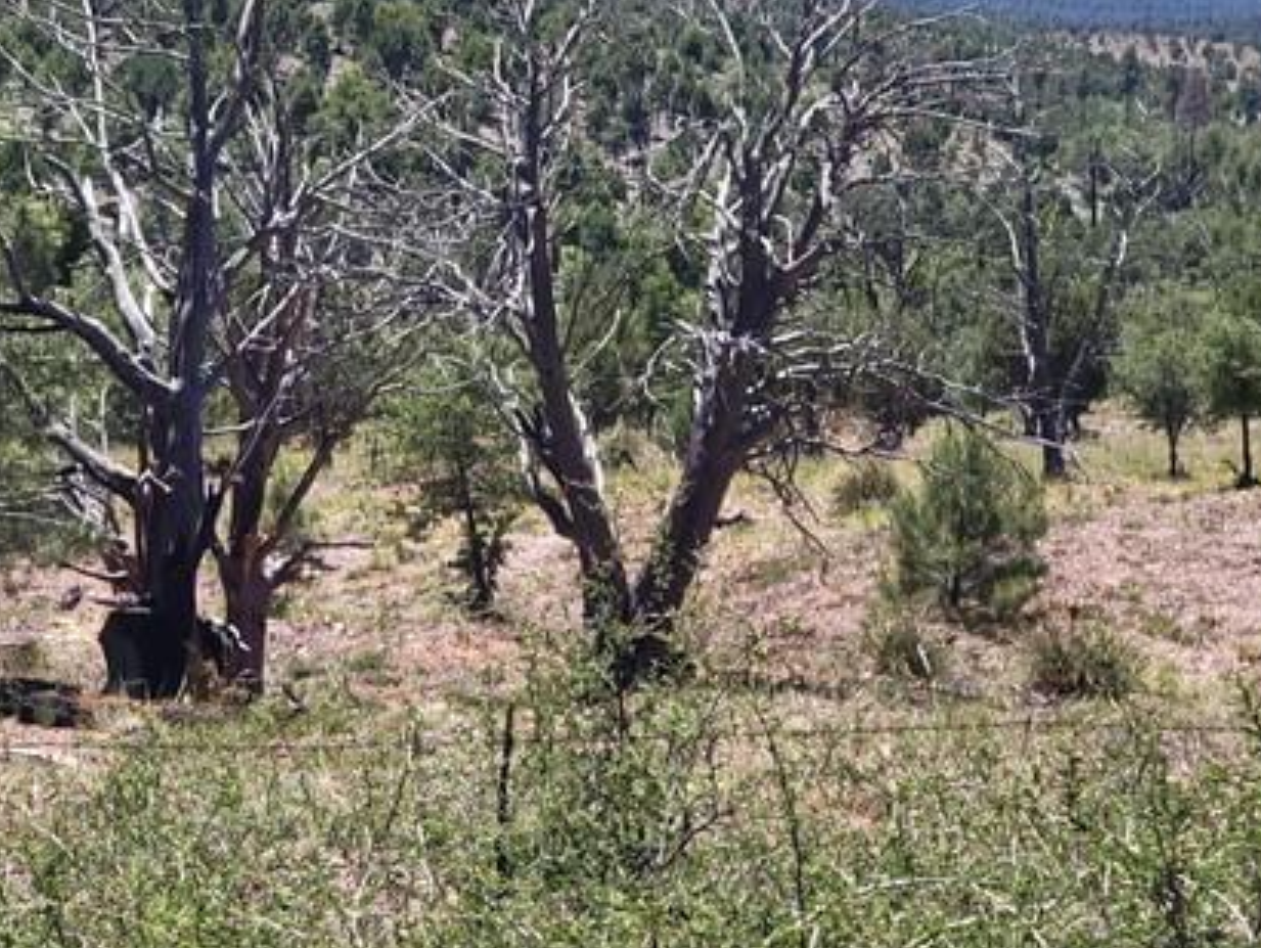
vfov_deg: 13.2
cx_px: 423
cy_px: 239
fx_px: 4084
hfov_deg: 17.5
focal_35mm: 112
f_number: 2.4
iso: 50
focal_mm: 9
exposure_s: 1/1096
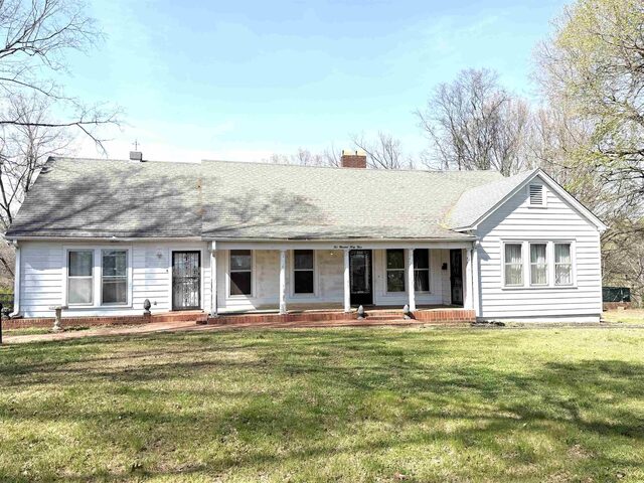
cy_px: 242
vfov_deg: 56.8
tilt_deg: +2.5
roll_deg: -1.5
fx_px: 446
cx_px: 322
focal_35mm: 24
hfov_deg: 71.6
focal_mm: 6.76
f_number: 1.78
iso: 80
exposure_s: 1/4405
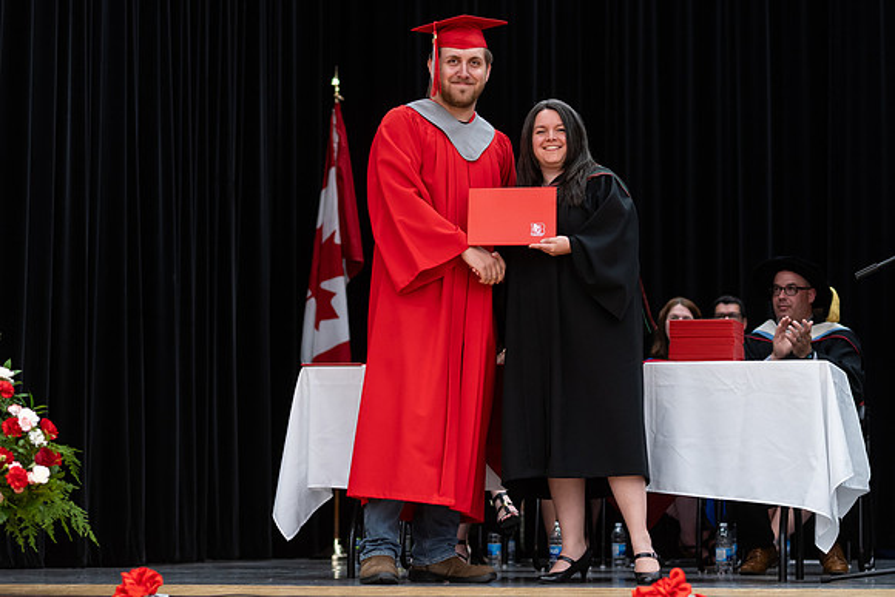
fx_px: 2655
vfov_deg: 12.8
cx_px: 448
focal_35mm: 107
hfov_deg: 19.1
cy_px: 297
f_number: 2.8
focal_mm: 85
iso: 1000
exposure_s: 1/200
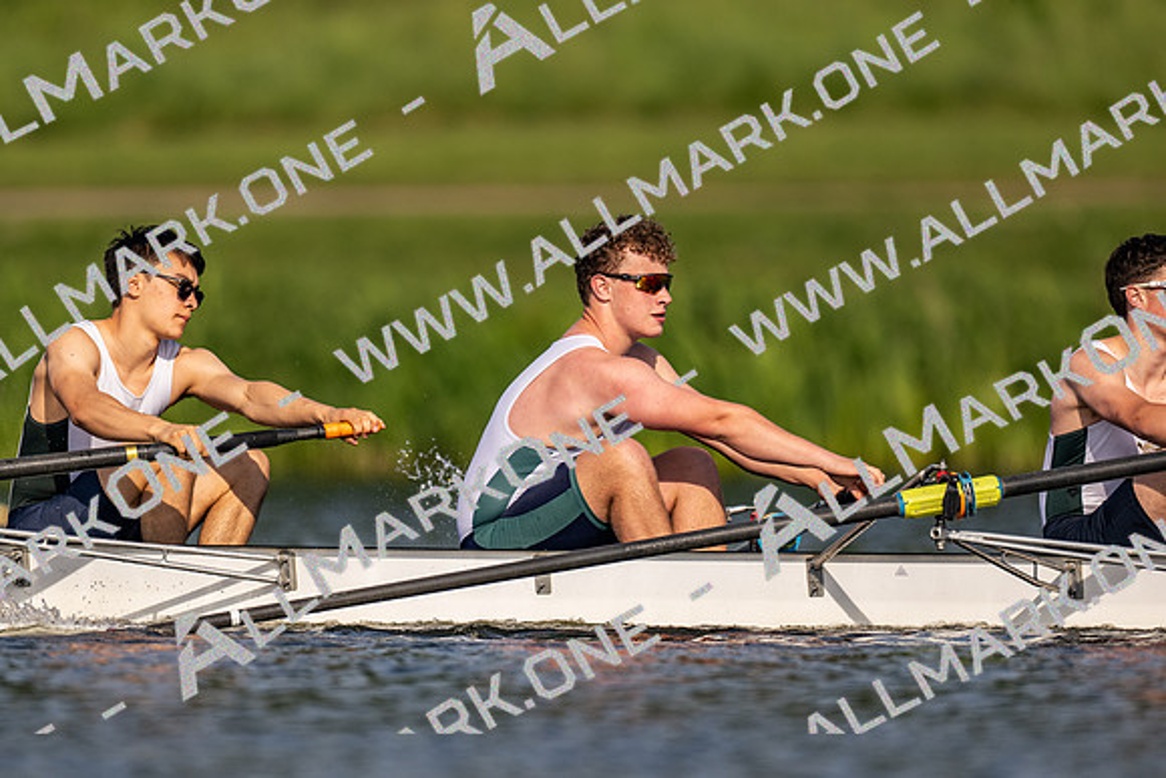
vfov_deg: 1.5
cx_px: 583
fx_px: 29170
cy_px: 389
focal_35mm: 900
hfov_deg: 2.3
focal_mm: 600
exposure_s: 1/2500
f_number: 4
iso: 200
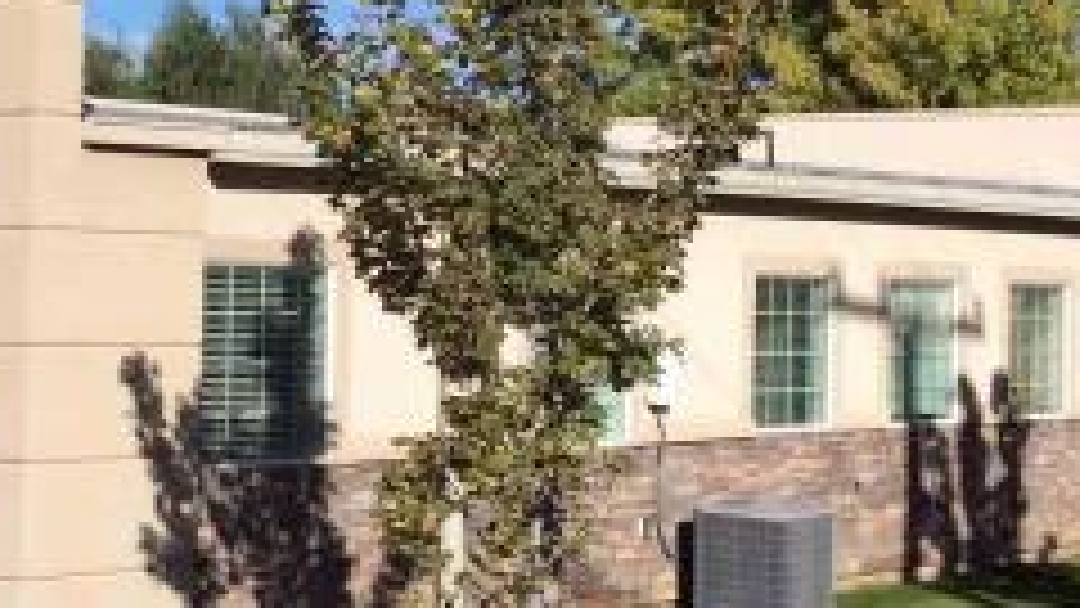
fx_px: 2663
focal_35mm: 93
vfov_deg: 13.0
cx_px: 369
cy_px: 158
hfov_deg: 22.8
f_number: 2.4
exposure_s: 1/3012
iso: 32
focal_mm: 3.3
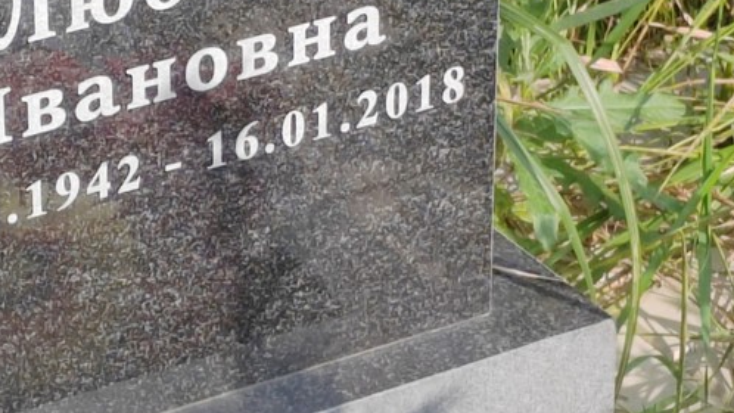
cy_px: 91
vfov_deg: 6.2
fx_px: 3814
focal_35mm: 196
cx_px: 200
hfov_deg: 11.0
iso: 100
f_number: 1.9
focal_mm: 5.52
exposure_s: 1/750
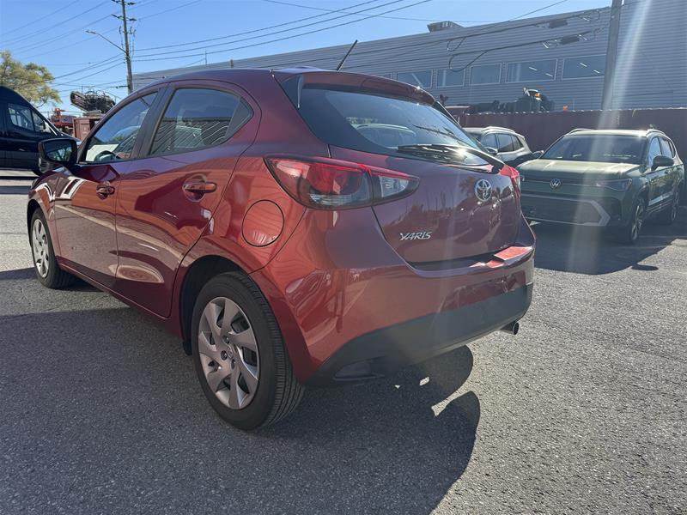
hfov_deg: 71.6
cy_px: 258
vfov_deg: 56.8
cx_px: 344
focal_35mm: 24
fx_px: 476
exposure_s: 1/2907
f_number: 1.78
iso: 100
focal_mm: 6.76
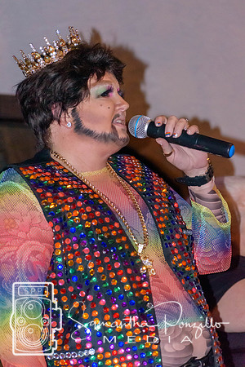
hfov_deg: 9.6
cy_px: 184
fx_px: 1455
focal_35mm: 142
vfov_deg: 14.4
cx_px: 122
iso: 6400
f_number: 4.8
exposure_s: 1/60
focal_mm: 95
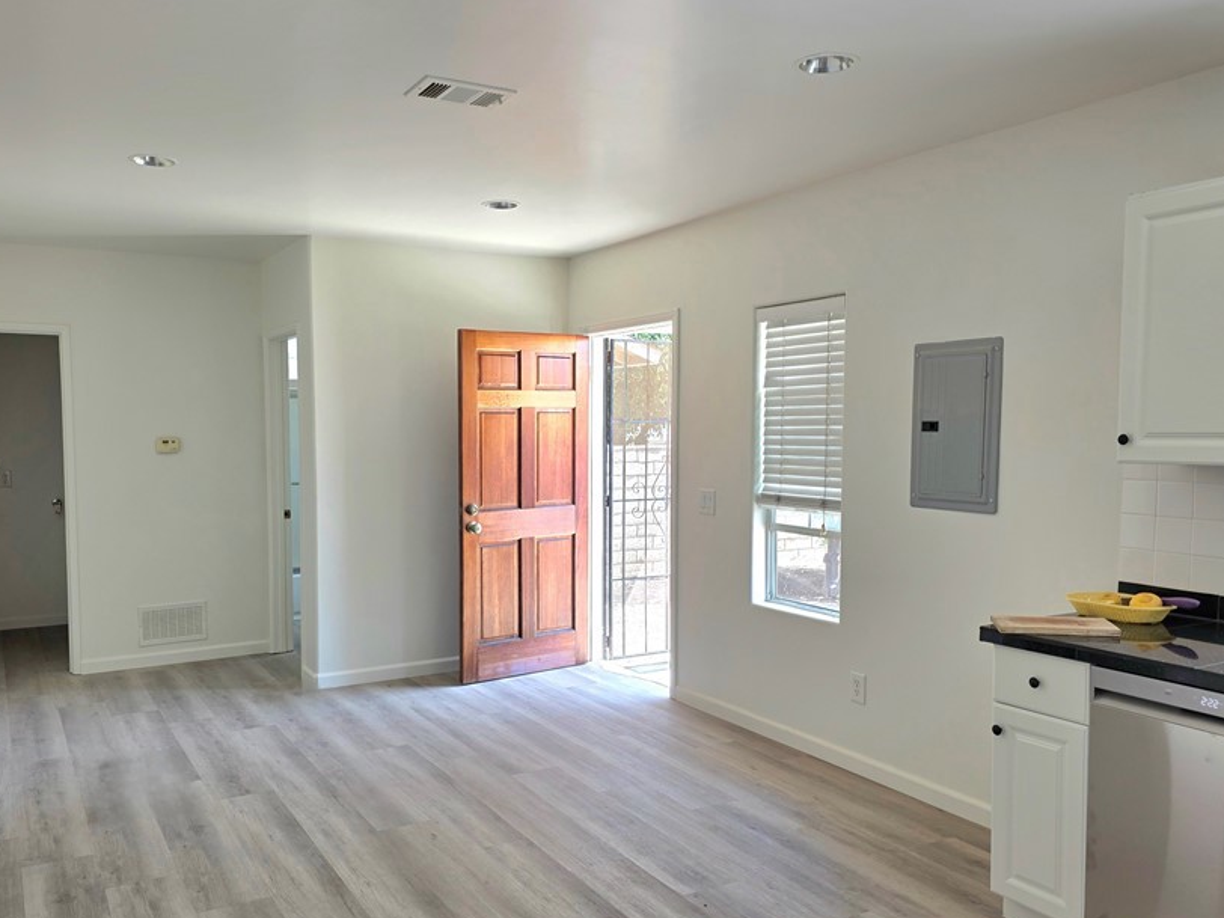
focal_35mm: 29
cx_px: 535
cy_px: 505
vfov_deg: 48.2
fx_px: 1025
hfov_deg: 61.5
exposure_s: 1/182
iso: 40
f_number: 1.7
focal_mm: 6.25
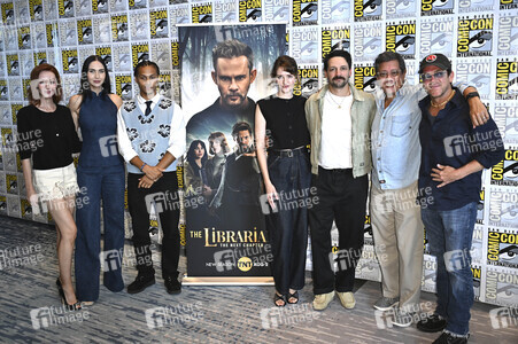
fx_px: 503
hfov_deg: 54.5
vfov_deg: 37.8
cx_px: 259
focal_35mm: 35
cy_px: 172
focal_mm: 35
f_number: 5.6
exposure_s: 1/250
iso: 2000
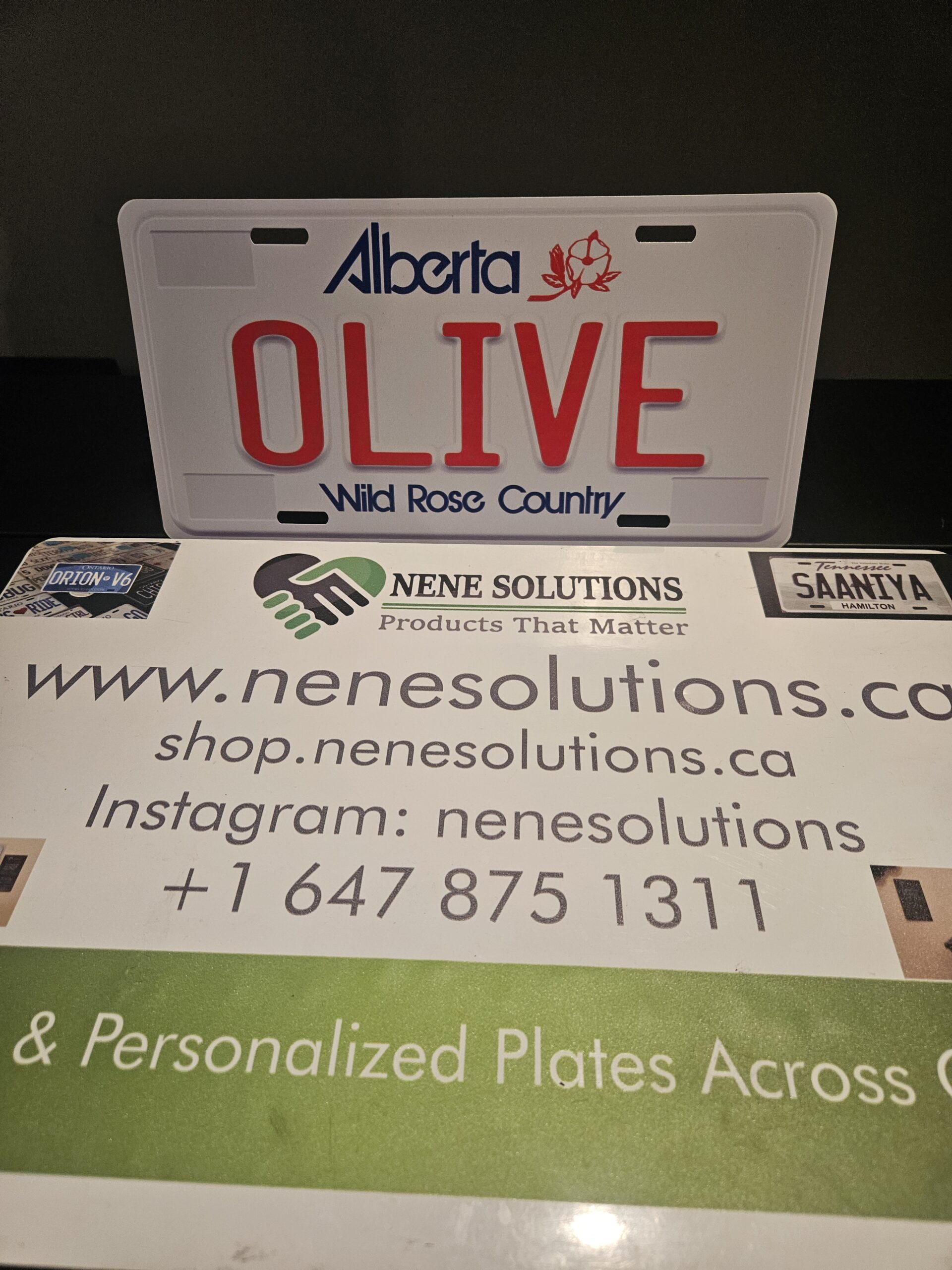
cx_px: 476
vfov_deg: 73.9
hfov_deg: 58.9
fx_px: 843
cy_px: 635
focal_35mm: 23
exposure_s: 1/120
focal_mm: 5.4
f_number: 1.8
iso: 250
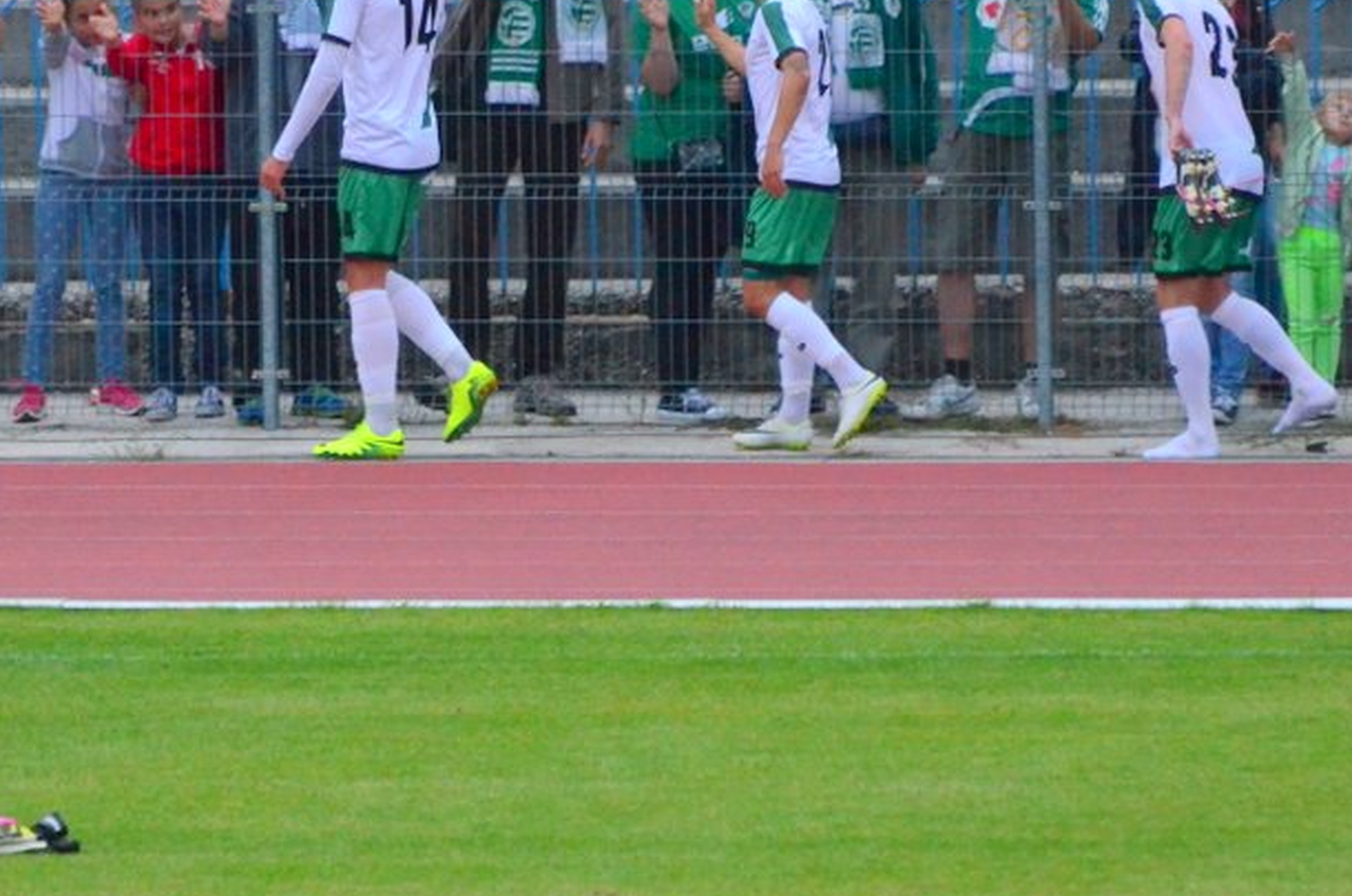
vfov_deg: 1.5
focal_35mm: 884
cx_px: 425
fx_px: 33138
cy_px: 320
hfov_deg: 2.3
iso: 3200
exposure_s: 1/200
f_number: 5.6
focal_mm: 300
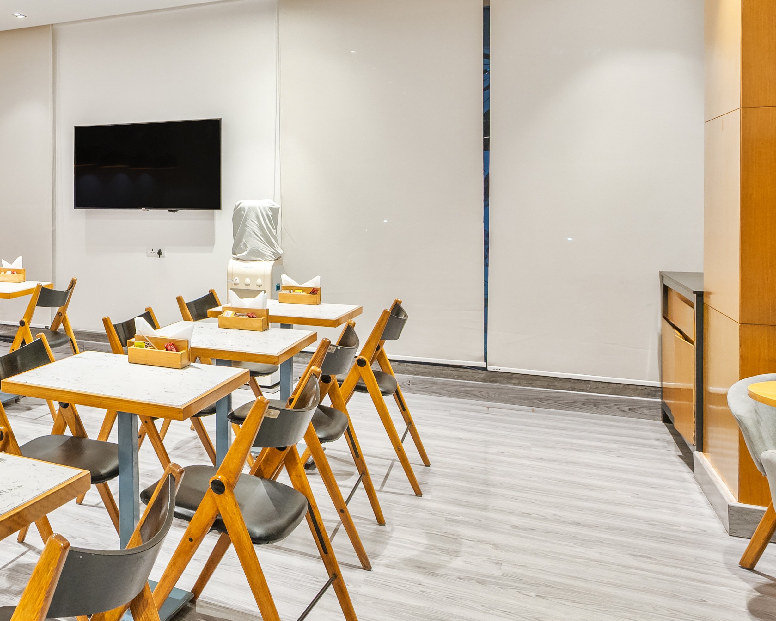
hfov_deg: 39.6
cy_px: 206
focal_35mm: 37
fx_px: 850
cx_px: -86
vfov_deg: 39.6
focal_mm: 16
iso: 400
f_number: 8
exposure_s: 1/3
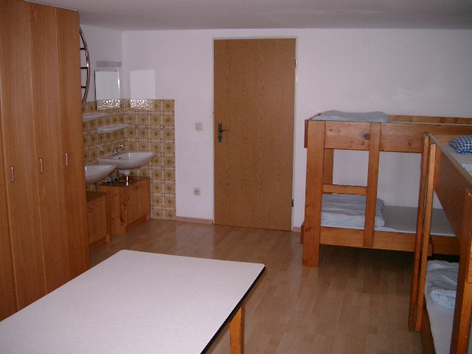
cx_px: 236
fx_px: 505
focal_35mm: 37
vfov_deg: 38.7
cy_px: 177
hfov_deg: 50.1
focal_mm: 7.6
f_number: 2.6
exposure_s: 1/60
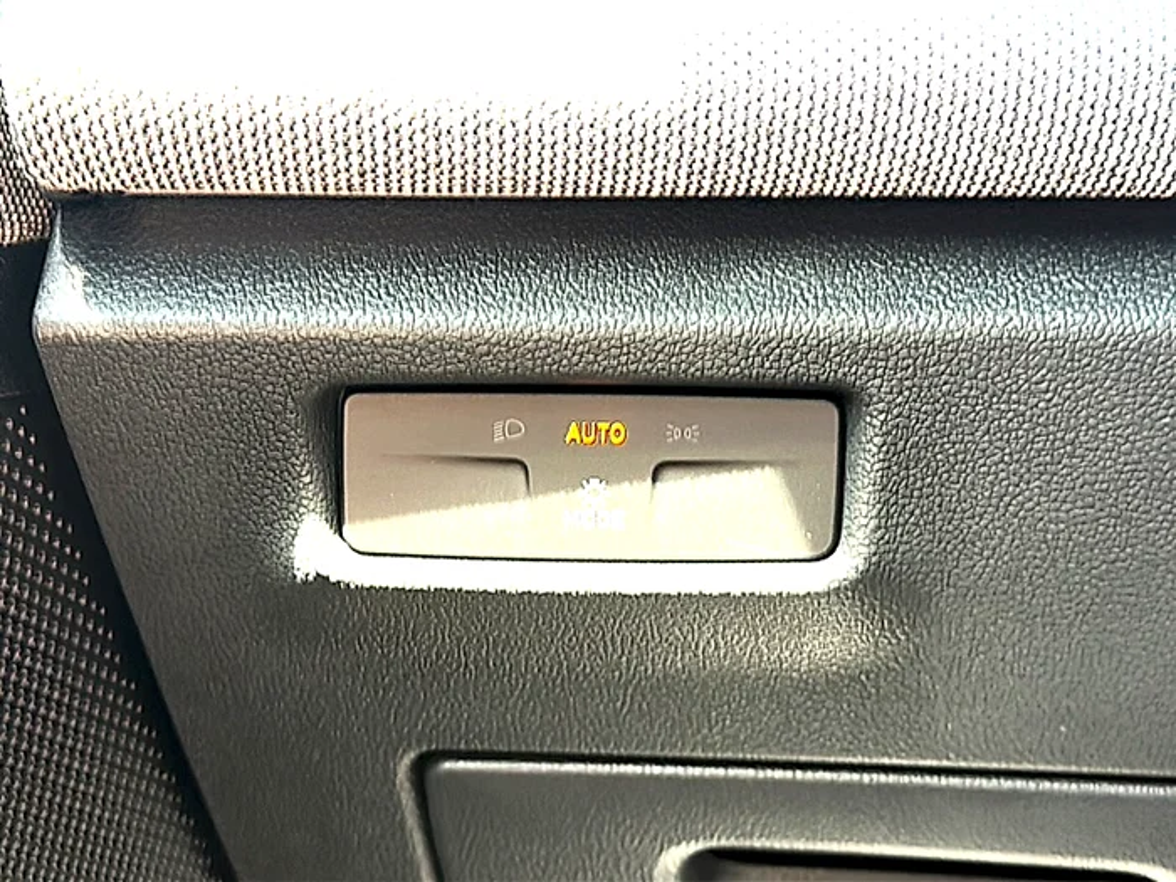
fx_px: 1597
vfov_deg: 30.9
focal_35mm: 47
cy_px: 441
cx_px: 588
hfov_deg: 40.4
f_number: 1.78
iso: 80
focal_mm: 6.86
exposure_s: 1/55
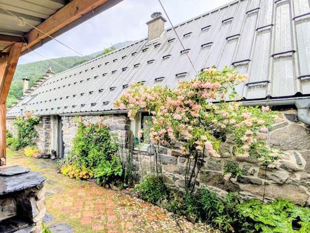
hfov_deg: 87.8
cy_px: 128
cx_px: 104
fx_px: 152
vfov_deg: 74.6
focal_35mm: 17
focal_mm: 2.02
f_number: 1.7
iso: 48
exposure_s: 1/1541
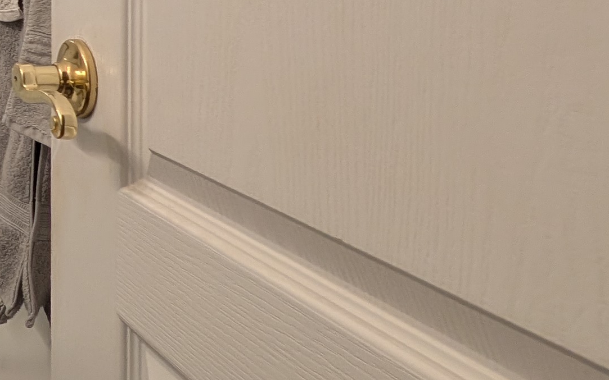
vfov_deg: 25.0
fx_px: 797
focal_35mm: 48
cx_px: -525
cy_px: -38
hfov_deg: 21.5
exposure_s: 1/60
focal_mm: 2.02
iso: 56
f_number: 1.7
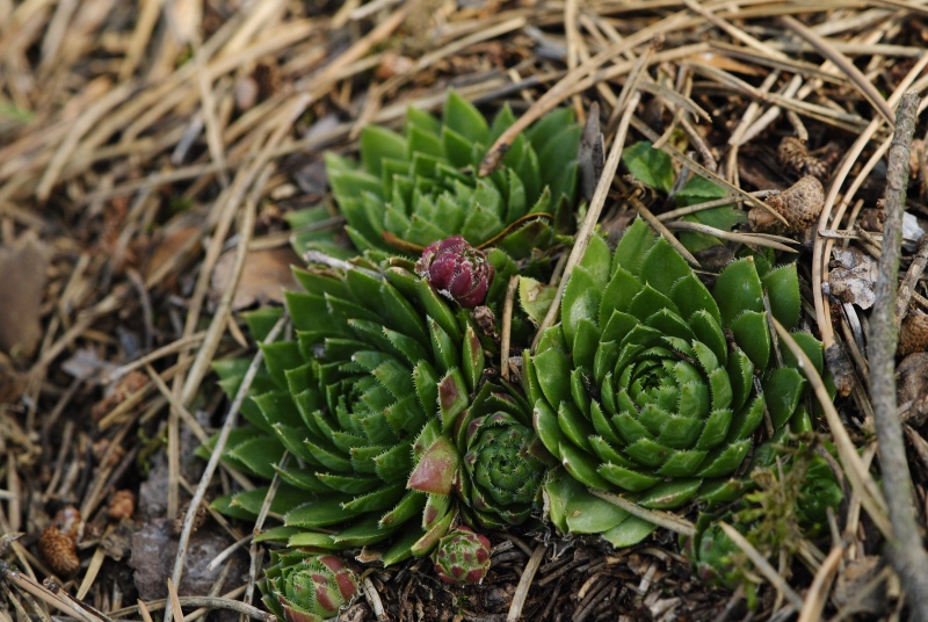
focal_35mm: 128
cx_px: 464
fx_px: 3291
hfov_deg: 16.0
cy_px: 311
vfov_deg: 10.8
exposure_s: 1/100
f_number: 6.3
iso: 400
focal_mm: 85
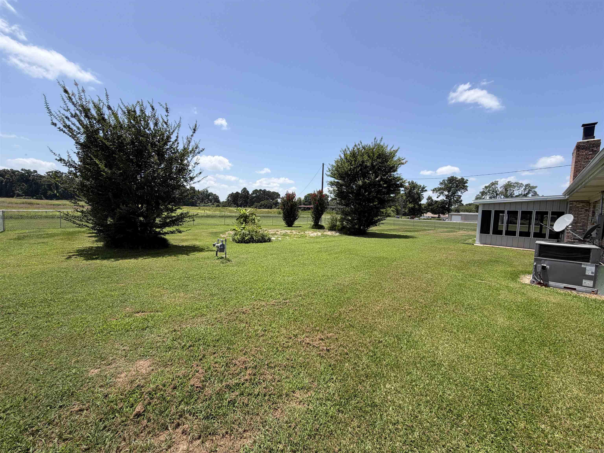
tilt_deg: -2.9
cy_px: 226
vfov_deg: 85.7
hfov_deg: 102.1
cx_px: 302
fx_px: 244
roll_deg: -1.8
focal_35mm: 14
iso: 25
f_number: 2.2
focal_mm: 2.22
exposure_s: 1/770
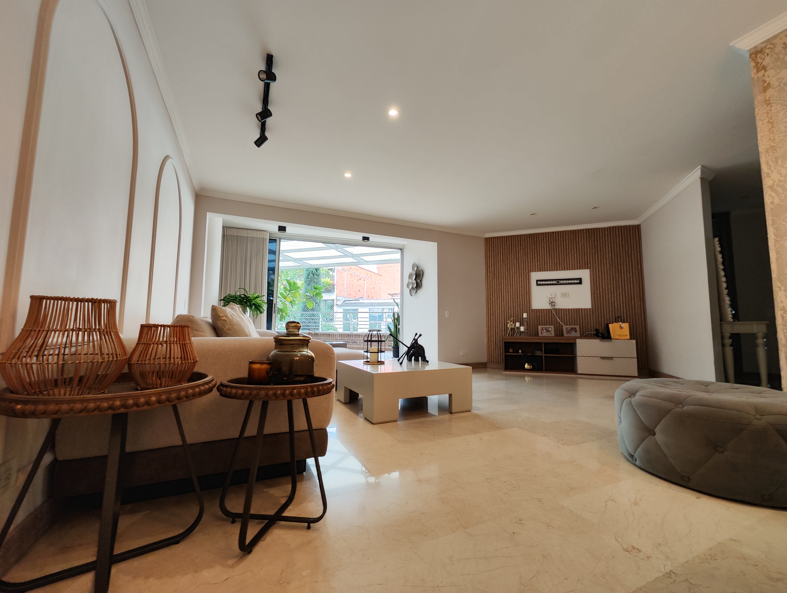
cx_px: 394
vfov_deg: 85.8
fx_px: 319
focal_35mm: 14
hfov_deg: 102.0
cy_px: 296
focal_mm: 2.16
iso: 92
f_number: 2.2
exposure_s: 1/30
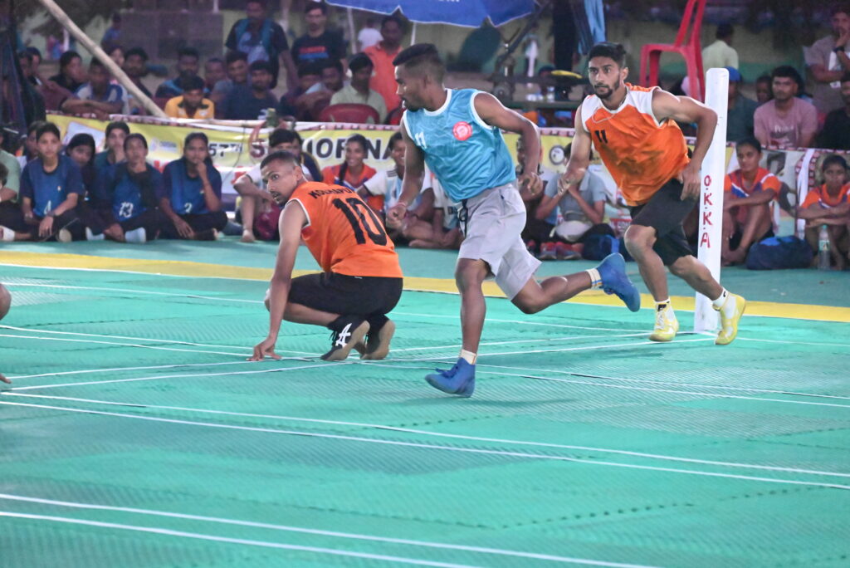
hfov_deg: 11.4
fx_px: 4252
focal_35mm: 180
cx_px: 425
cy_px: 284
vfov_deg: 7.6
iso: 40000
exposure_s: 1/1600
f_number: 7.1
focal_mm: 180
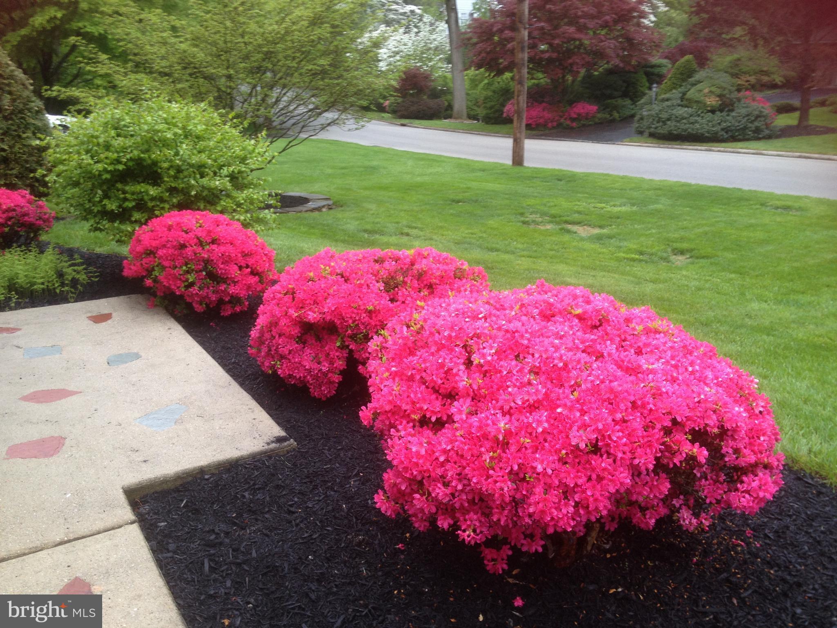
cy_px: 314
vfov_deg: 40.7
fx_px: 846
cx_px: 418
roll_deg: +0.2
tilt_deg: -16.1
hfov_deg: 52.6
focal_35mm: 35
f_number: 2.4
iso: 64
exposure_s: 1/20
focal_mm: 4.28
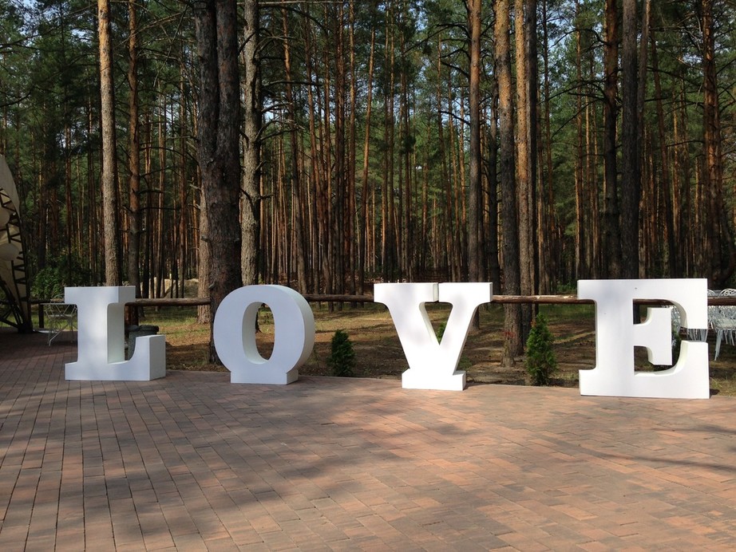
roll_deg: +1.8
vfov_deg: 43.0
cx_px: 368
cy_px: 276
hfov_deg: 55.3
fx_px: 702
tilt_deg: -2.8
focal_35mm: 33
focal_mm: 4.12
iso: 50
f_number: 2.4
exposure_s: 1/889
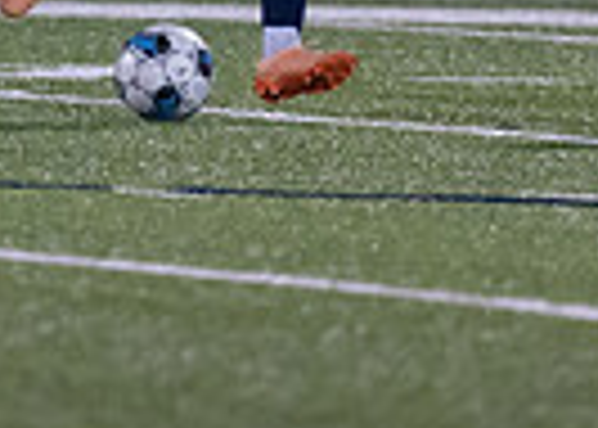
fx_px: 21315
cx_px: 219
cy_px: -324
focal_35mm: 1255
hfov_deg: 1.6
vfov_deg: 1.1
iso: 2500
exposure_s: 1/1000
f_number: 2.8
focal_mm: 200
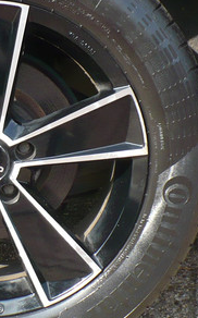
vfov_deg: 18.3
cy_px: 152
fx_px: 986
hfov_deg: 11.3
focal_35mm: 114
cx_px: -4
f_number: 2.8
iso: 100
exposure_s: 1/250
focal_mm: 6.1
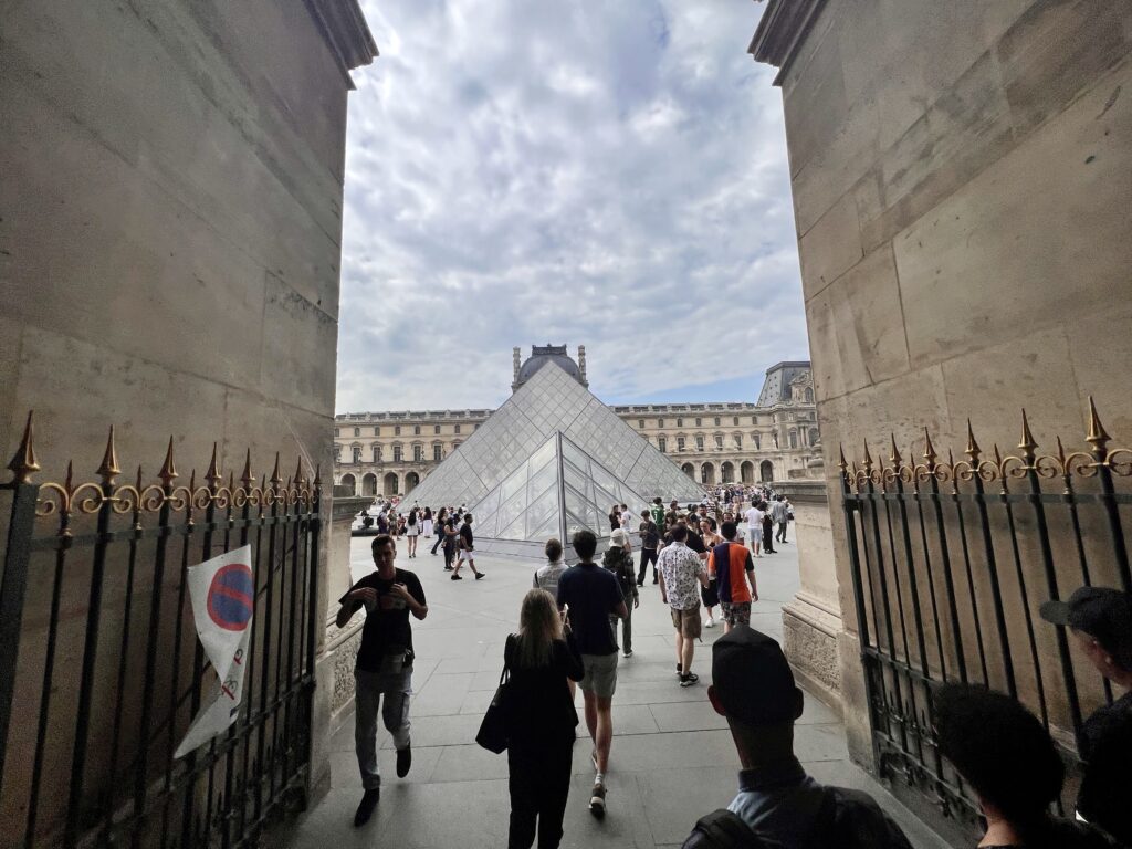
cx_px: 566
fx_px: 425
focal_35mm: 13
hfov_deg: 106.2
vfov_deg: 89.9
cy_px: 424
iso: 32
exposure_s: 1/2874
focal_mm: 1.57
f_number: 1.8
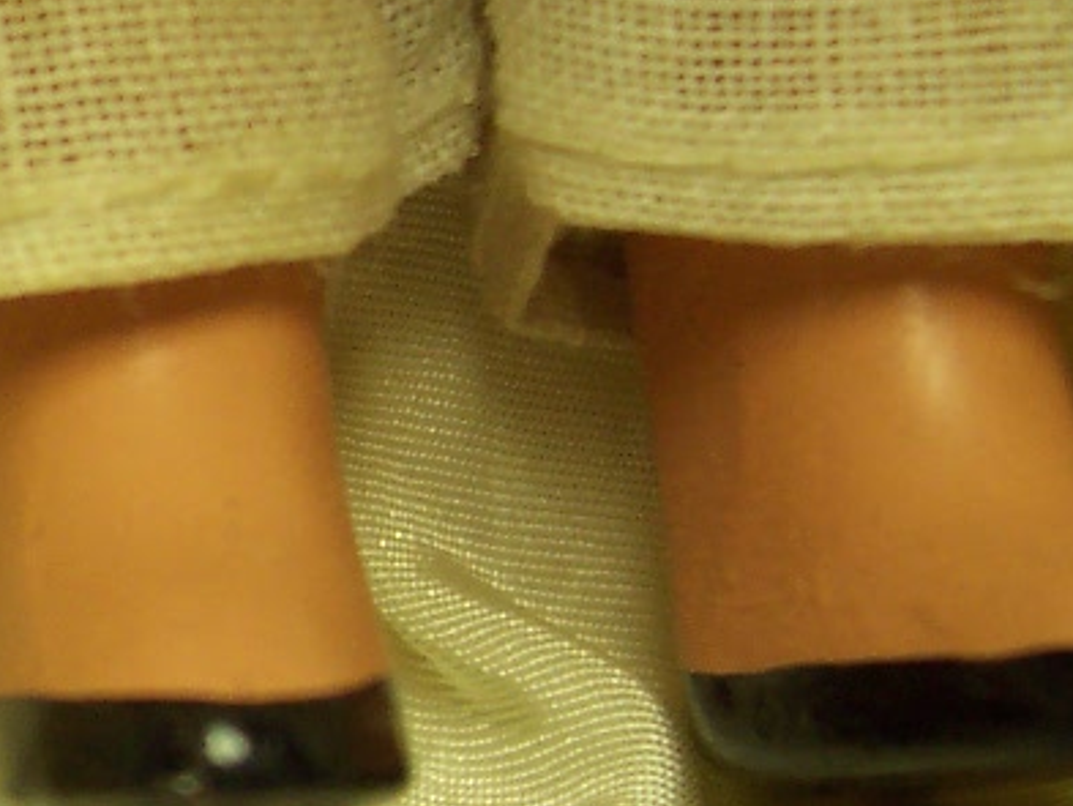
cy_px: 443
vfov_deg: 13.1
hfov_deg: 16.4
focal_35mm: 113
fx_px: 3504
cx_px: -347
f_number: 2.8
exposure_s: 1/90
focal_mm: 5.6
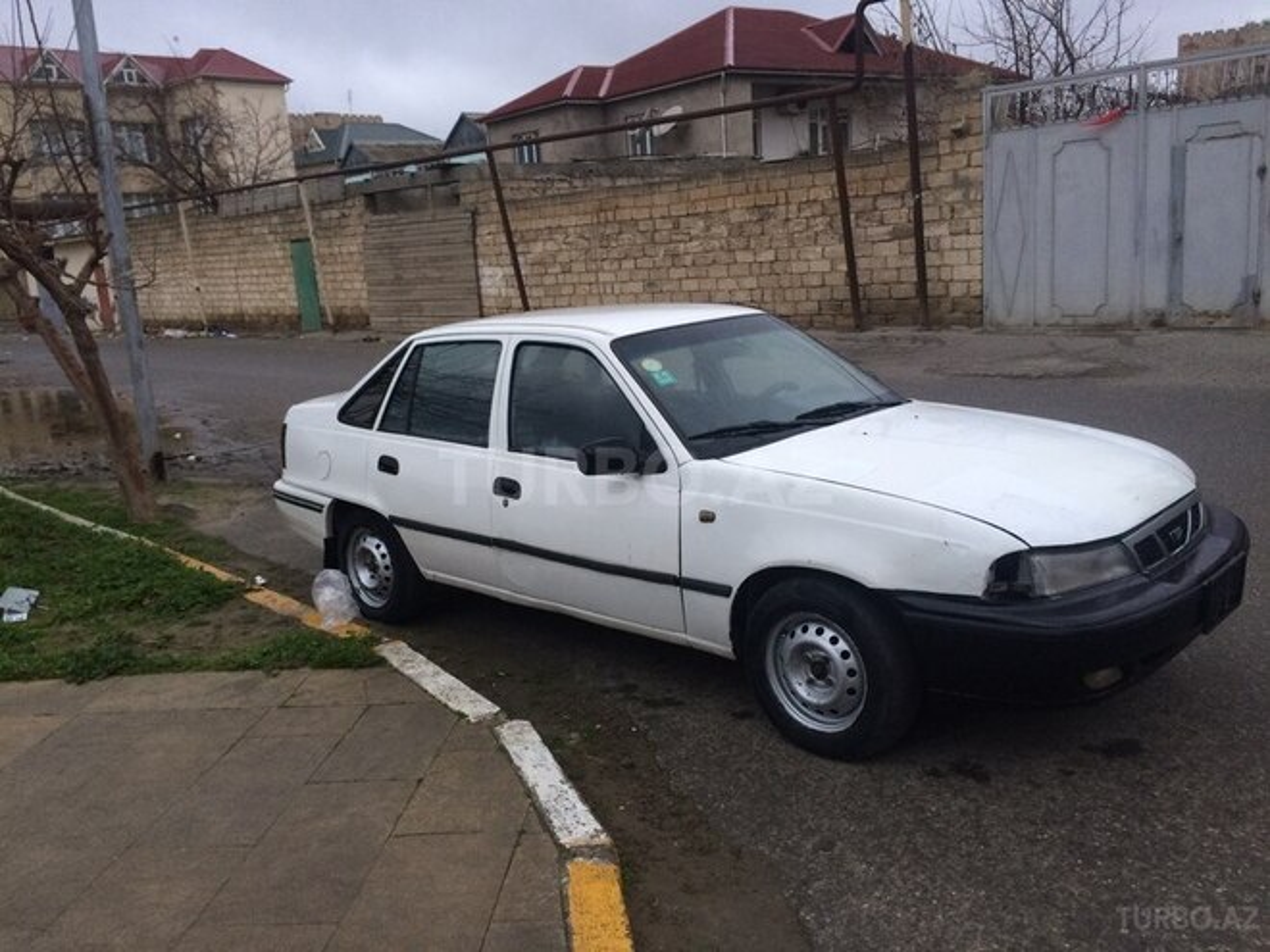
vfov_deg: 48.2
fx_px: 1064
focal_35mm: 29
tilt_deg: -11.6
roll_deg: +3.8
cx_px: 635
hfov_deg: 61.7
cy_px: 476
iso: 50
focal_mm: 4.15
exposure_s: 1/33
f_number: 2.2
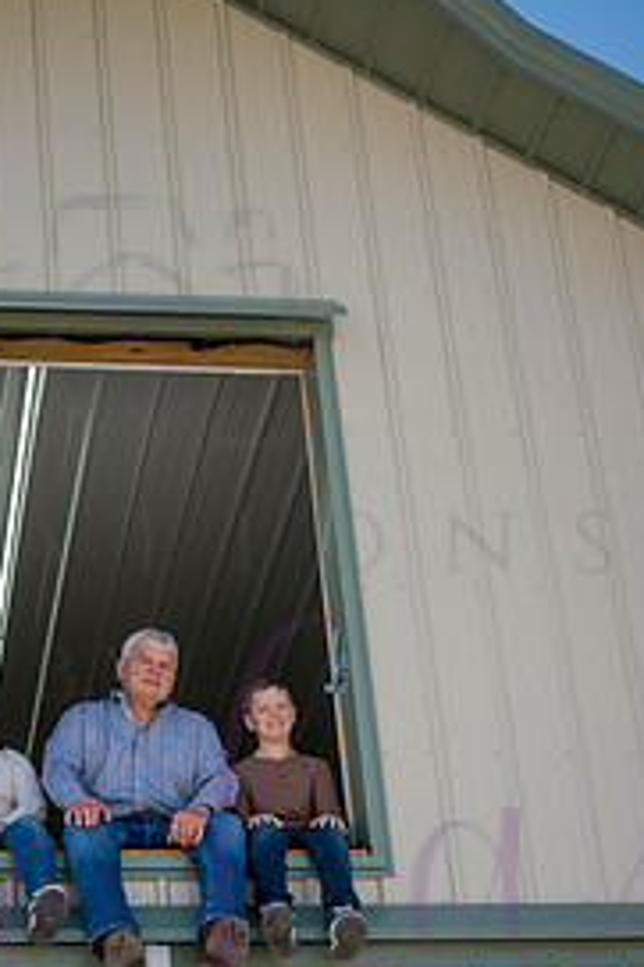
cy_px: 668
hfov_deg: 15.8
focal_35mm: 86
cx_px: 142
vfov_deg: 23.5
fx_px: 2310
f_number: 9
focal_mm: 52
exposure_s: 1/320
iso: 400
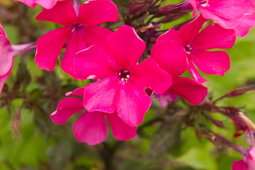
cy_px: 85
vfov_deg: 16.6
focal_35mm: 82
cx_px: 128
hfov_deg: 24.6
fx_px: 584
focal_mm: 55
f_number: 10
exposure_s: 1/500
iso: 1600
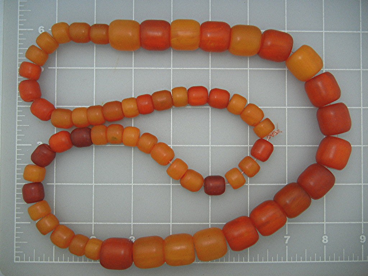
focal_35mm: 30
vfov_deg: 46.8
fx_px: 319
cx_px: 184
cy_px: 138
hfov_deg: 60.0
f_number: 3.5
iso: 200
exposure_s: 1/30
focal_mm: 5.4
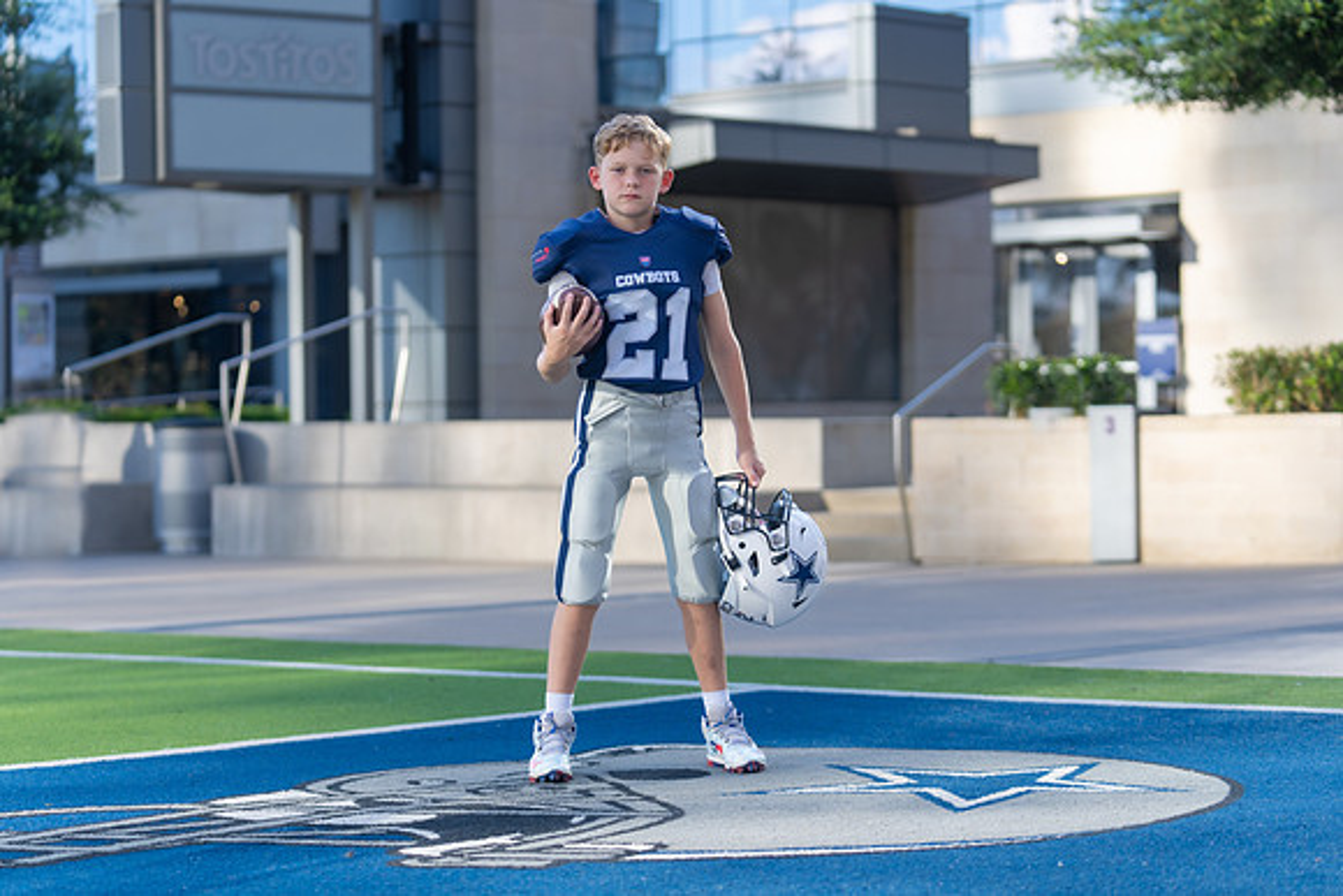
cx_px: 672
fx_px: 3157
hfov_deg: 24.0
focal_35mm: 85
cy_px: 448
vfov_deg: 16.2
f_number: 2.8
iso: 100
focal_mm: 83
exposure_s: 1/500
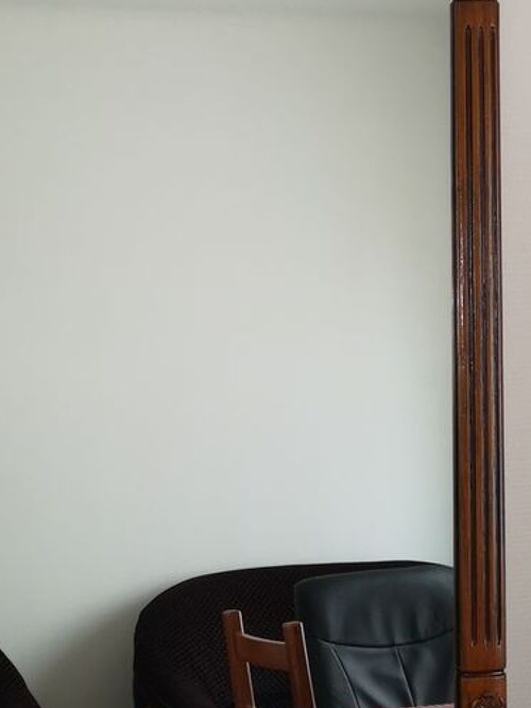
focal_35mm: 78
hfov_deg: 18.6
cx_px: 68
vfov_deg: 25.0
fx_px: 1596
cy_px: 317
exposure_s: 1/40
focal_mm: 3.95
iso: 200
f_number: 1.8
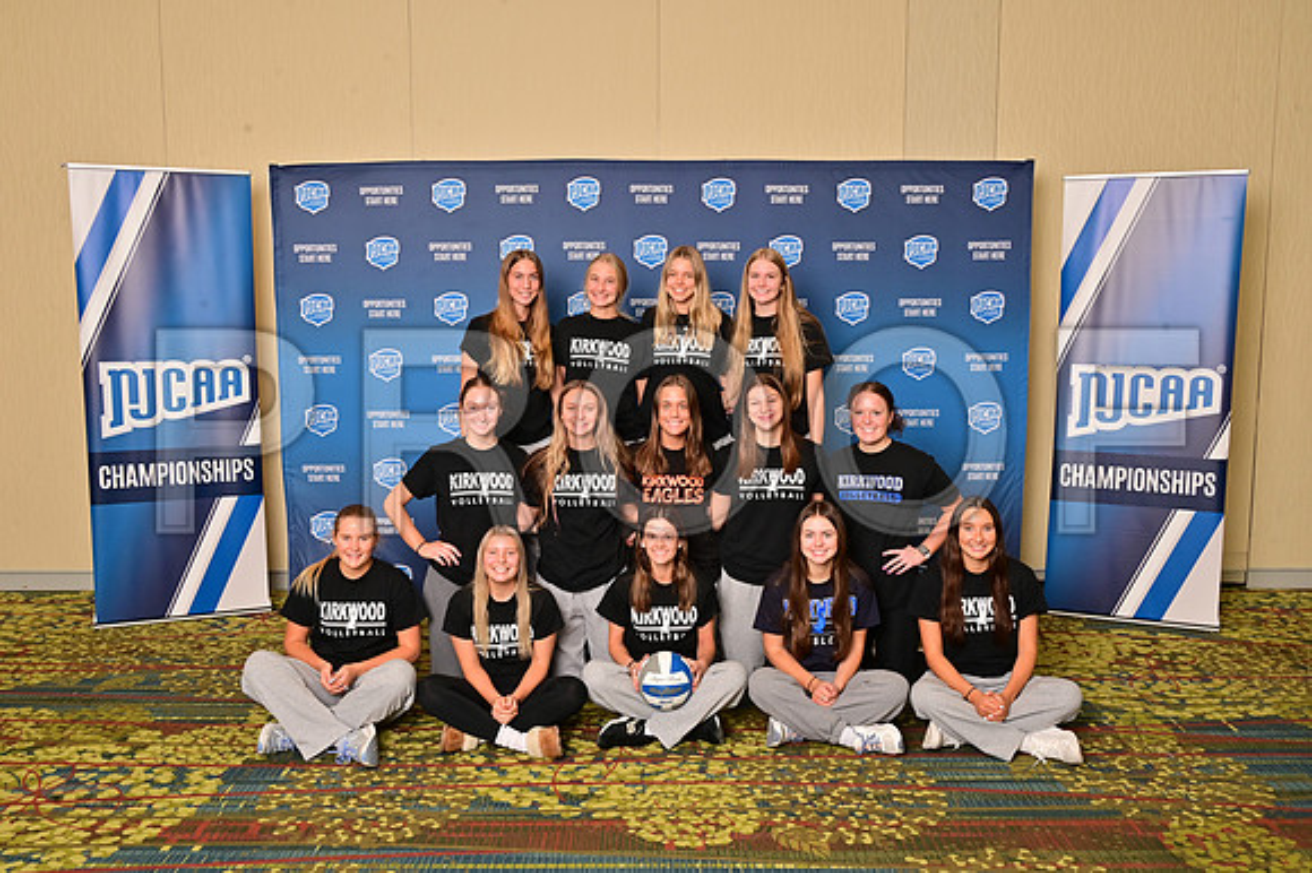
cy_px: 436
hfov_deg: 58.0
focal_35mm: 32
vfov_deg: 40.5
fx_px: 1184
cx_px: 656
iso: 400
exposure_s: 1/125
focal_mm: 32.5
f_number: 11
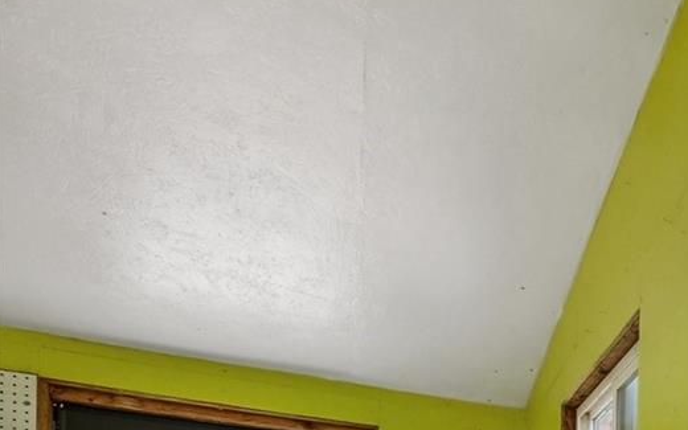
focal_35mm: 47
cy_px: 692
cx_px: 1054
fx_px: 881
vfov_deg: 21.6
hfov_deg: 27.5
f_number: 8
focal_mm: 10
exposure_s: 1/60
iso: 320
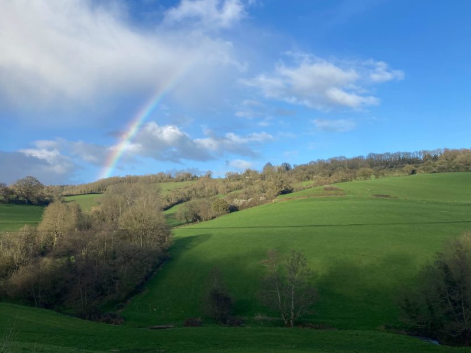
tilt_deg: +12.7
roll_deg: +0.8
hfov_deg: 52.1
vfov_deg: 40.5
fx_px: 476
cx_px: 180
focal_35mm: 35
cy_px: 144
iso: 20
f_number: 1.8
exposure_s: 1/1412
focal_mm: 3.99
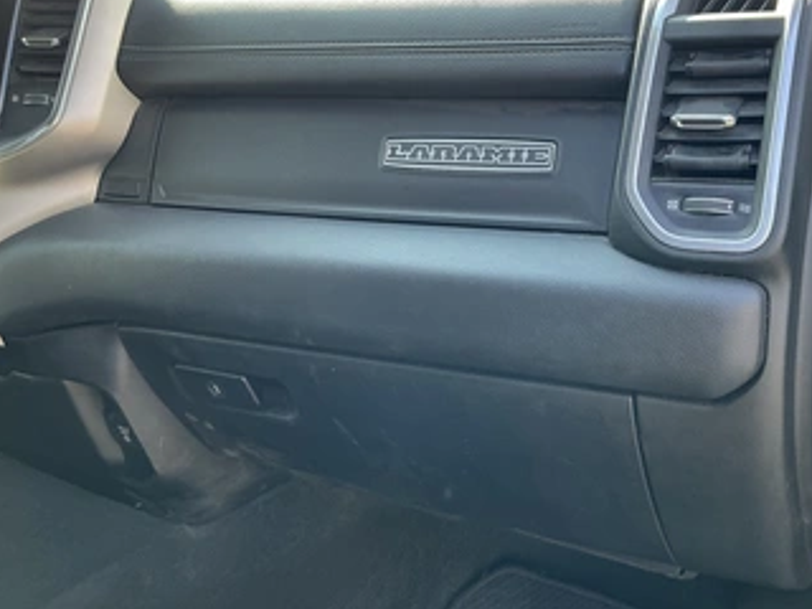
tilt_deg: -12.9
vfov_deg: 40.5
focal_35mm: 35
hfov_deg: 52.5
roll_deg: +2.6
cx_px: 459
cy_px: 239
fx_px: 821
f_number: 1.8
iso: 40
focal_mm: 3
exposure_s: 1/122
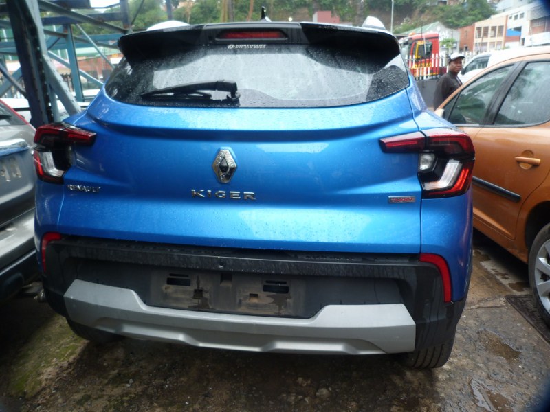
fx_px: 397
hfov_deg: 69.4
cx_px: 275
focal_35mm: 25
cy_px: 206
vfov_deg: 54.9
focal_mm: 4.5
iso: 100
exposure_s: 1/60
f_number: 2.8
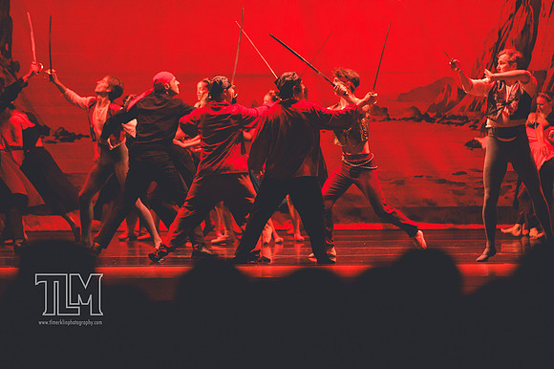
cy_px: 184
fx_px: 2876
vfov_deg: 7.3
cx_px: 277
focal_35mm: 187
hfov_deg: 11.0
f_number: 2.8
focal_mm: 125
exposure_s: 1/500
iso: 10000
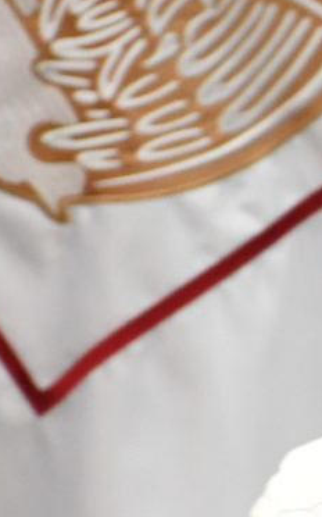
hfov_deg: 1.8
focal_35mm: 746
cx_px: 820
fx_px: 10491
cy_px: 491
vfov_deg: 2.8
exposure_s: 1/100
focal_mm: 112
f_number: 7.1
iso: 3200
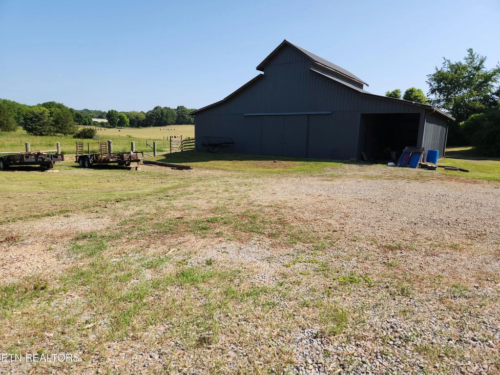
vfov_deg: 58.9
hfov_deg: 73.9
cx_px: 250
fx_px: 332
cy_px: 188
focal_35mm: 23
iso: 20
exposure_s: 1/1279
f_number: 1.8
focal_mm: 5.4
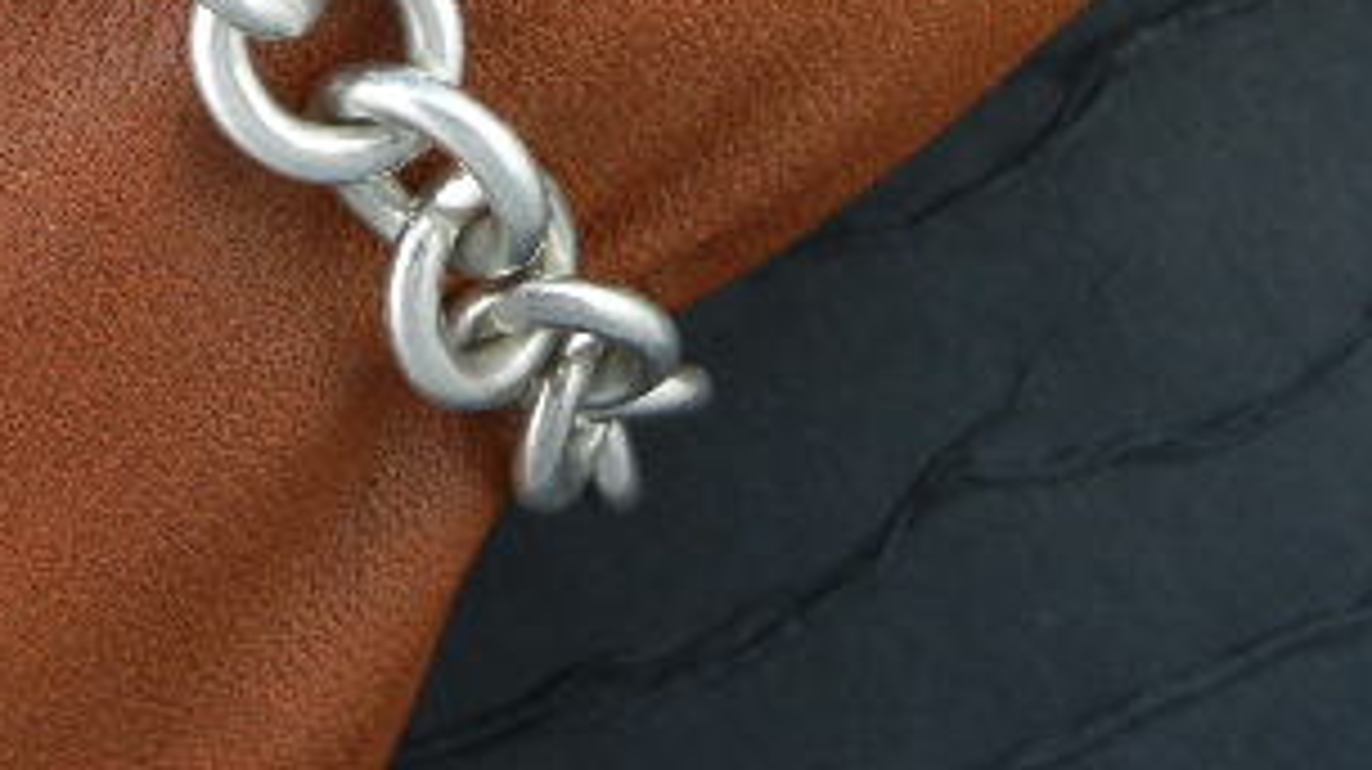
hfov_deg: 18.0
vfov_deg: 10.0
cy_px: -239
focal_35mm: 119
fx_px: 4326
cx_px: 409
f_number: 3.9
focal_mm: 9.3
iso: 200
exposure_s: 1/3.9
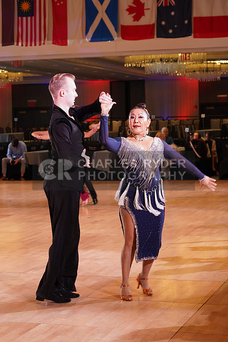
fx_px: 835
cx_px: 114
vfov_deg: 23.1
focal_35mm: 88
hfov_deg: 15.5
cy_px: 171
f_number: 5
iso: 1600
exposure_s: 1/160
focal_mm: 88
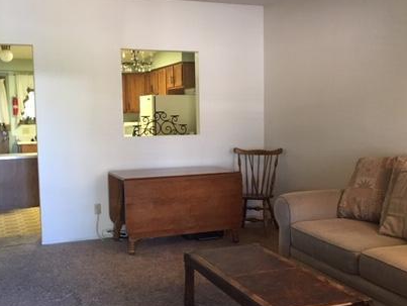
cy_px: 173
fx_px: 541
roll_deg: +1.6
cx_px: 231
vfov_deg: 31.5
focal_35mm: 46
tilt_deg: -6.6
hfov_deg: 41.1
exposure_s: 1/30
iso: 160
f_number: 2.2
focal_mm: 4.15
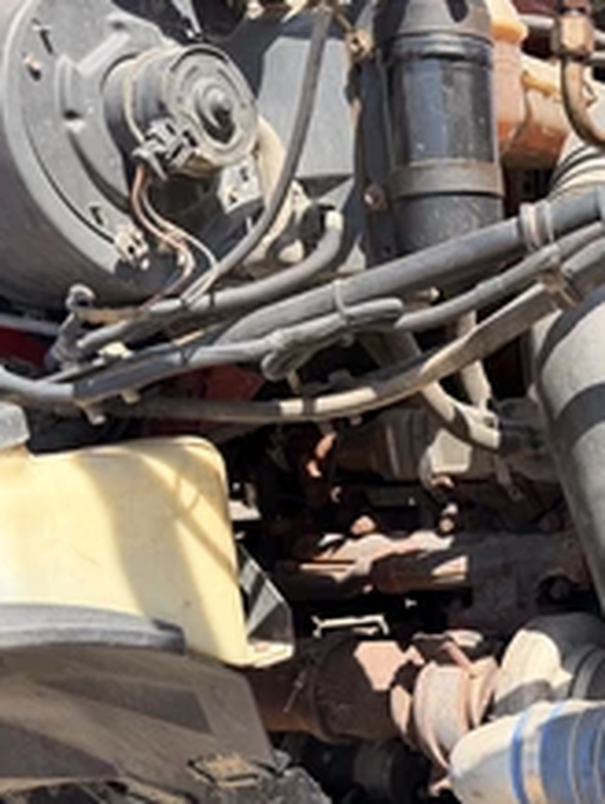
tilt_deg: -12.0
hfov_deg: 30.2
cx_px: 631
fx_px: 1023
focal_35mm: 44
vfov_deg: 42.2
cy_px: 546
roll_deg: +0.6
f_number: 1.78
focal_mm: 6.76
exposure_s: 1/1211
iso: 100
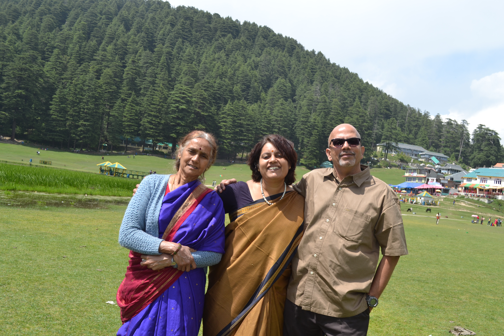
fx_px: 504
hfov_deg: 53.1
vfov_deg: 36.9
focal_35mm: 36
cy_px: 168
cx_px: 252
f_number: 6.3
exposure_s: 1/200
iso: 100
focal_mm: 24
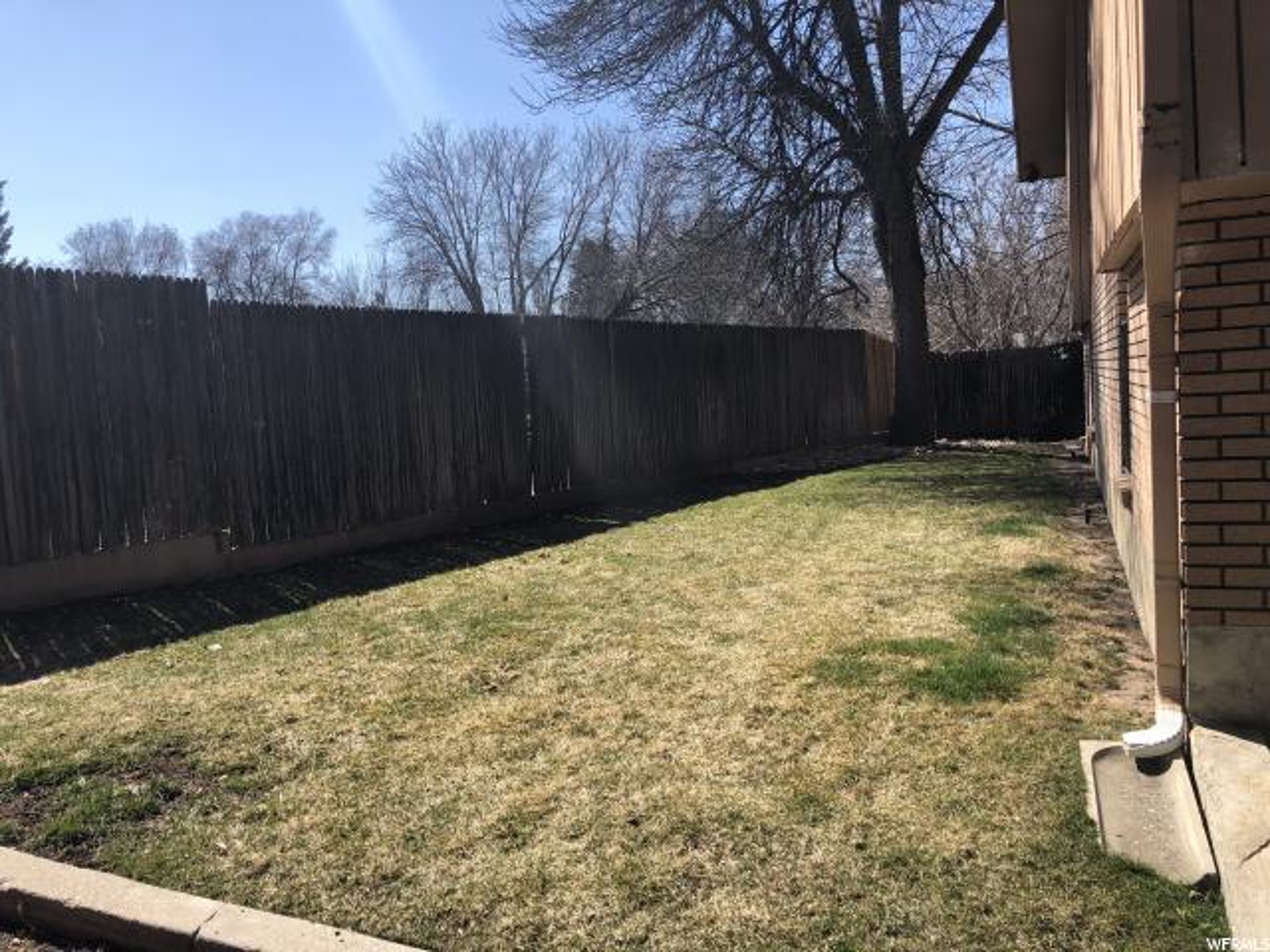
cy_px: 476
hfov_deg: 63.4
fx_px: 1027
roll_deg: +3.6
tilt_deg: -4.2
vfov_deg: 49.7
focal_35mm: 28
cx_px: 635
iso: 20
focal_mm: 4
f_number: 1.8
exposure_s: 1/1517
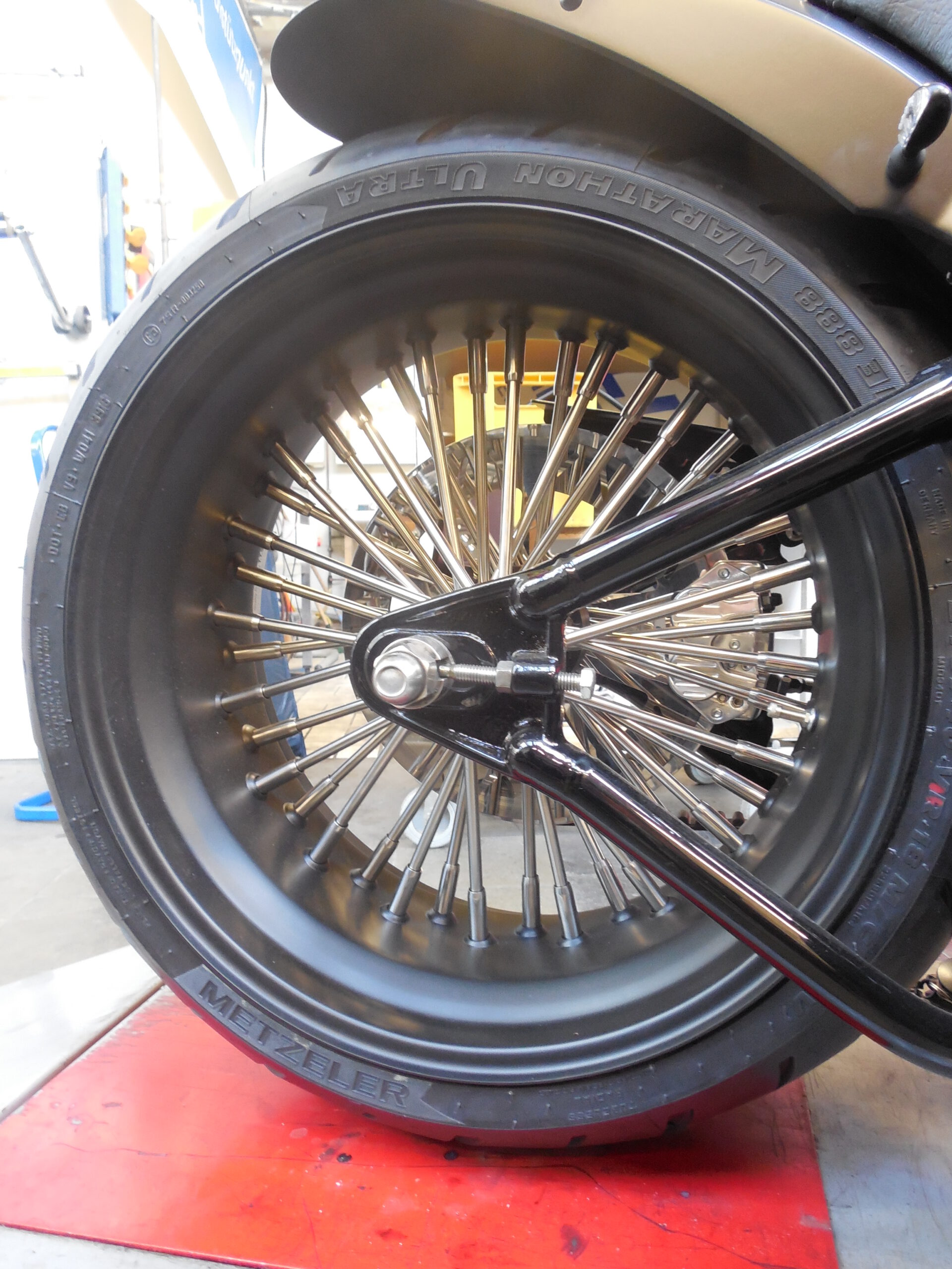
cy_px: 634
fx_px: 917
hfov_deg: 54.9
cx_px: 476
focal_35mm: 25
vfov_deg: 69.4
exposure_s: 1/10
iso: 400
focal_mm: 4.5
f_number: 3.3
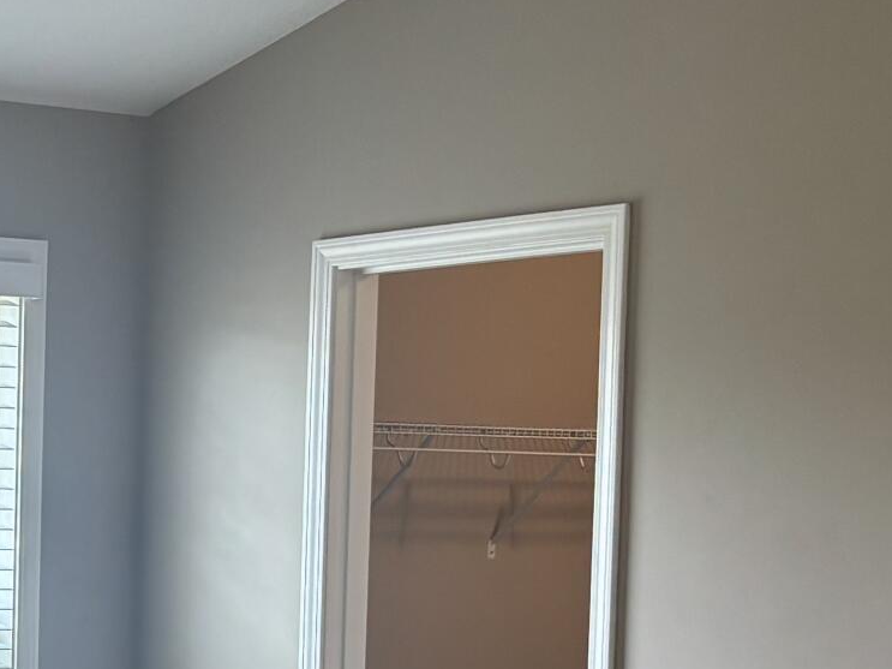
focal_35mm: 105
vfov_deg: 13.8
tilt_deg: -4.1
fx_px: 2705
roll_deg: -1.1
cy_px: 749
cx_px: -163
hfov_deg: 17.9
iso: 100
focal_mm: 5.96
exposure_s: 1/120
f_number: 1.6
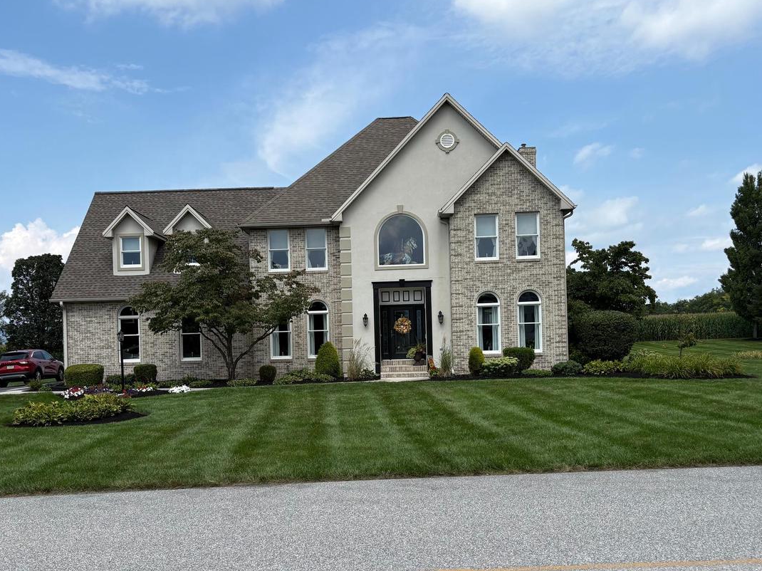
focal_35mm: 35
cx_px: 337
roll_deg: +1.5
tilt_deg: +0.8
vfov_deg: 40.5
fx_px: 770
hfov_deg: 52.5
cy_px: 341
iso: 50
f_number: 1.6
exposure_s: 1/3831
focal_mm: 5.96
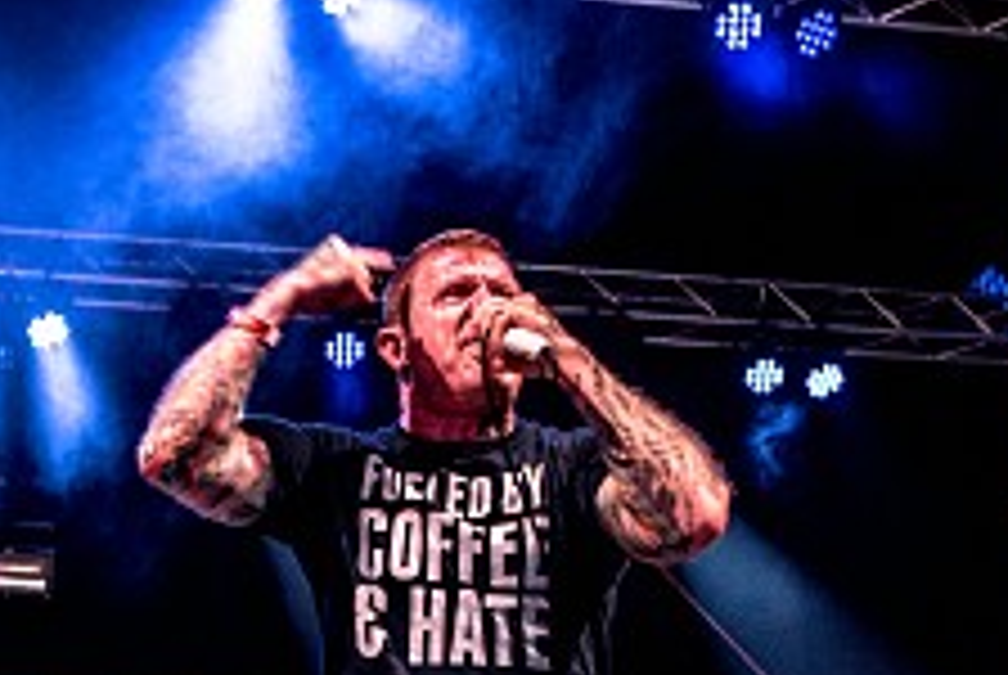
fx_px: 2159
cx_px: 243
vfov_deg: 16.8
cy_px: 853
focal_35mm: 77
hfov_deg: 25.9
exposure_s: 1/100
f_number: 2.8
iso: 640
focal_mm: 24
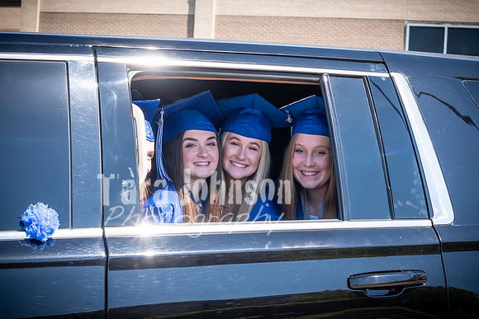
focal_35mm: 75
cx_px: 256
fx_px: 997
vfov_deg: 18.2
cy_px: 195
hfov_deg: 27.0
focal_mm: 50
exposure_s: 1/400
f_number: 8
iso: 400
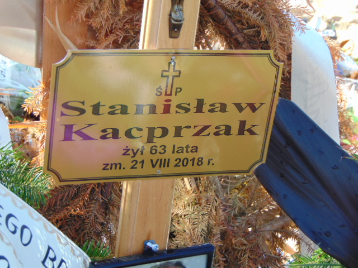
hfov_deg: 18.2
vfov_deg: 13.7
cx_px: 179
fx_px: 1117
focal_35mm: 108
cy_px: 134
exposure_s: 1/160
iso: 80
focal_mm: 19.4
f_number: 3.9
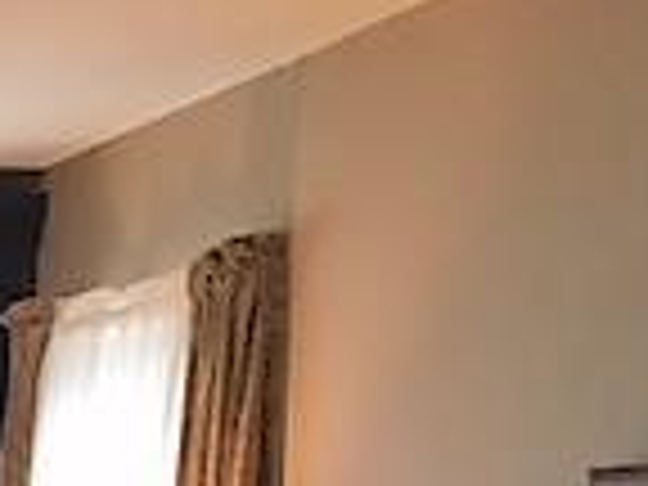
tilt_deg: -10.3
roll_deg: +0.1
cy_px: 1026
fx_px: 2415
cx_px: -594
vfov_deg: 10.4
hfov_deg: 13.4
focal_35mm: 129
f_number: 2.2
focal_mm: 4.15
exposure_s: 1/30
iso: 64
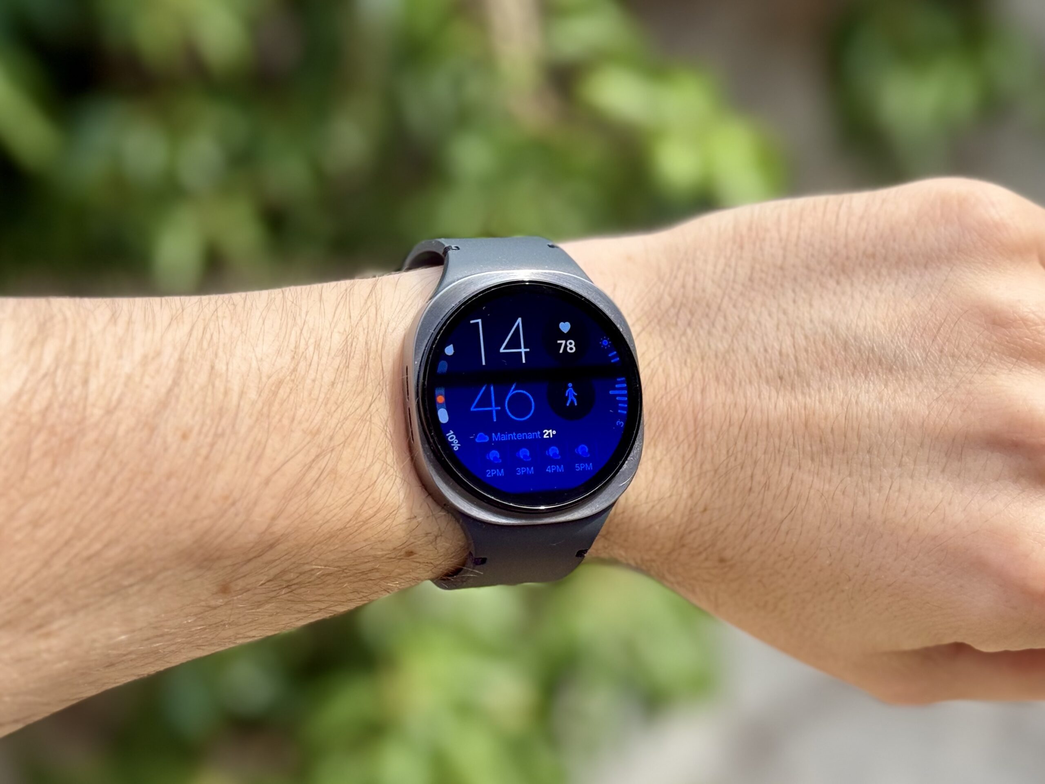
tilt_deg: -13.5
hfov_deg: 39.7
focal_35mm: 48
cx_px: 522
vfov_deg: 30.3
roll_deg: +1.5
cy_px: 392
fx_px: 1449
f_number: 1.78
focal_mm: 6.76
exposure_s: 1/3096
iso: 64
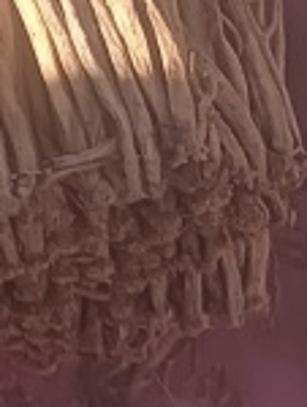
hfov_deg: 6.7
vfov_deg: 9.5
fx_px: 2264
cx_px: -742
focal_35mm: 192
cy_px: -446
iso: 100
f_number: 1.9
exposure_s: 1/314
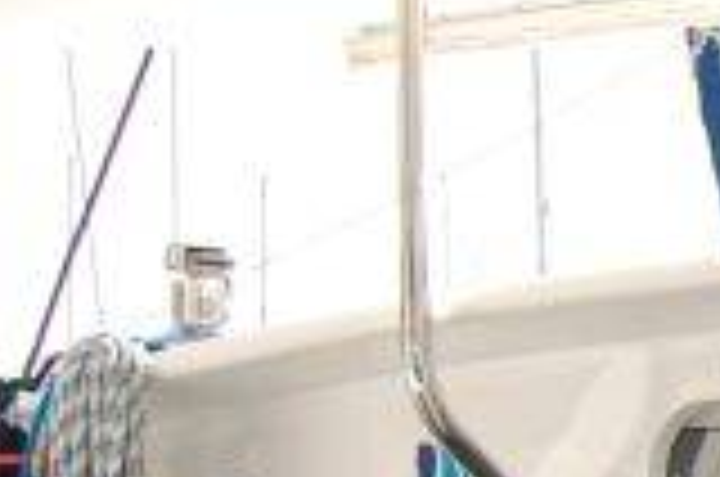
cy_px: 855
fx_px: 2695
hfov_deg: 13.8
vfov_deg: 9.6
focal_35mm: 135
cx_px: 1242
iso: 200
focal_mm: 18
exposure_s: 1/500
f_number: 5.6
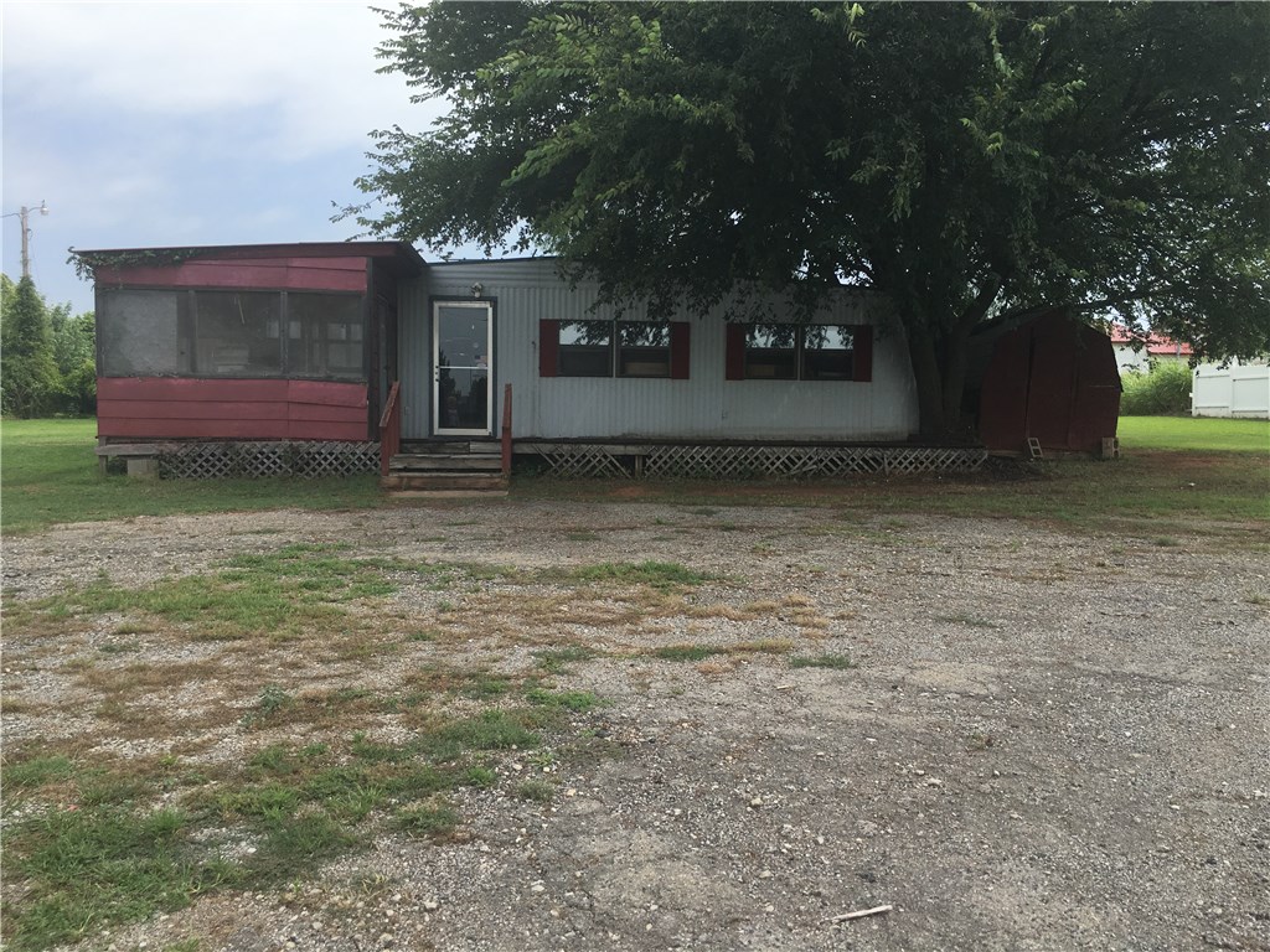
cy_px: 476
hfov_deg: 61.7
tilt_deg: -2.8
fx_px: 1064
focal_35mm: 29
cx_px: 635
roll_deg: -1.3
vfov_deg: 48.2
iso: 25
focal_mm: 4.15
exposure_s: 1/1040
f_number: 2.2
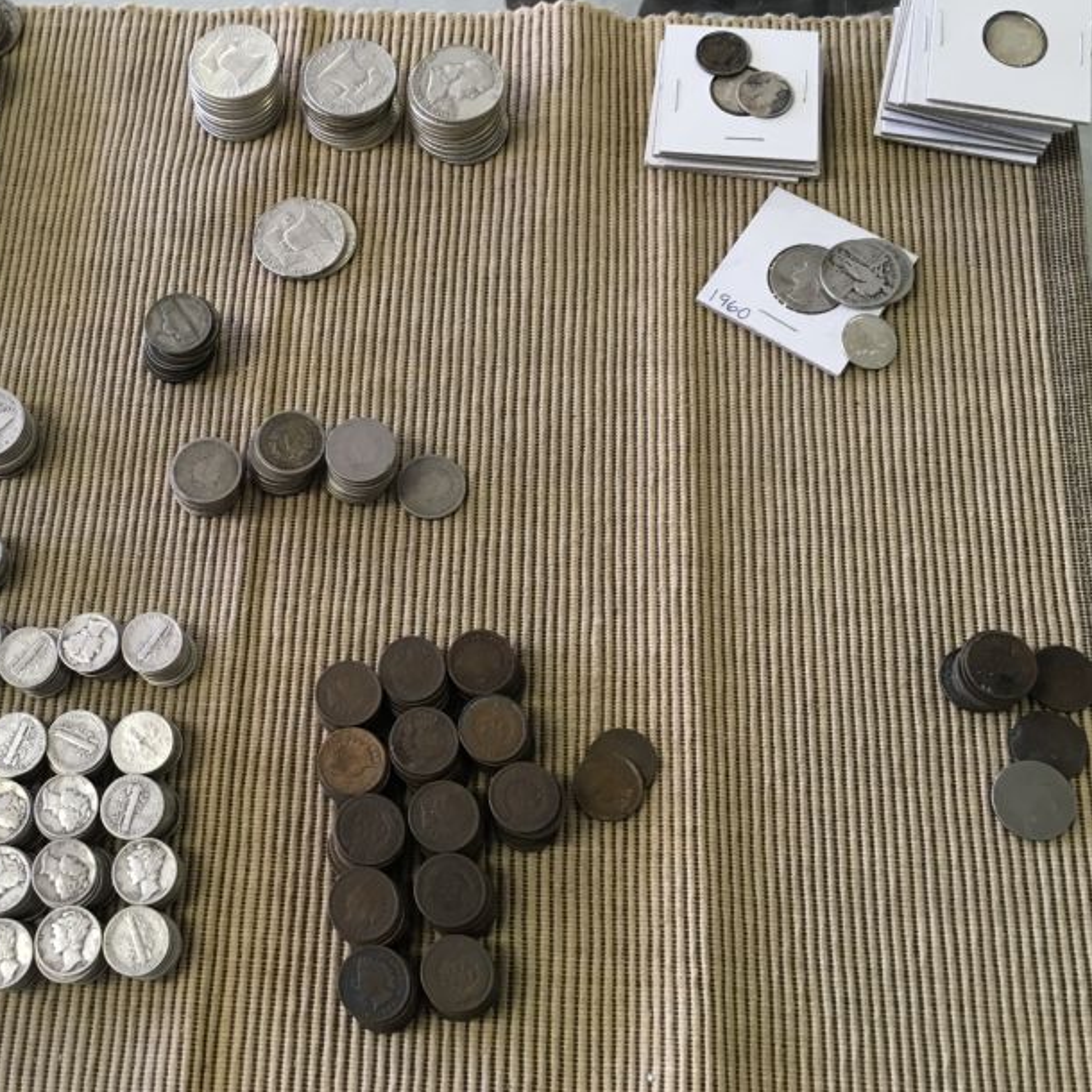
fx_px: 1499
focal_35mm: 42
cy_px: 483
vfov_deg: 40.0
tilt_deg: -65.6
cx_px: 356
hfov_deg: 39.5
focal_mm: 4.15
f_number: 2.2
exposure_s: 1/30
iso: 50
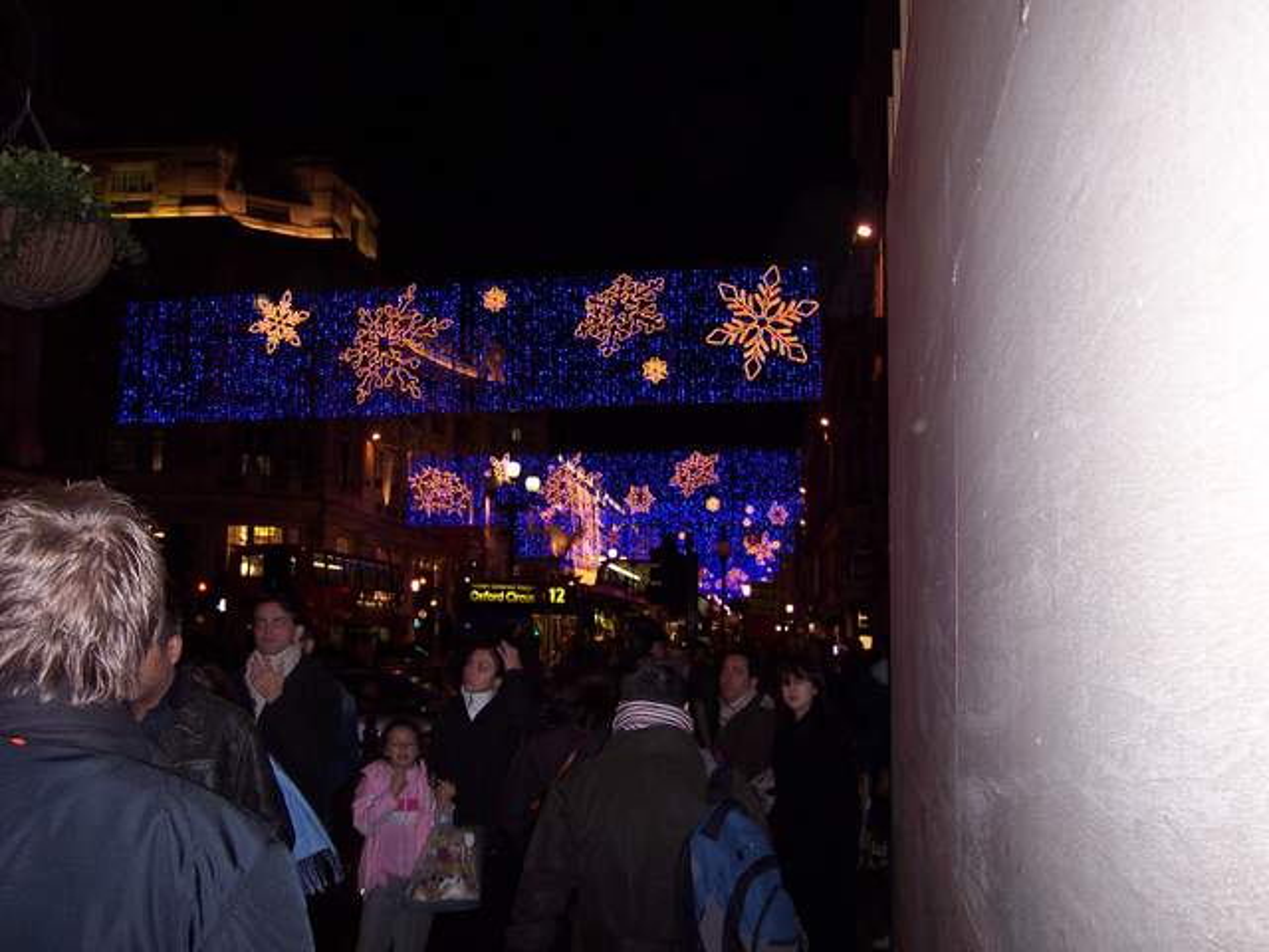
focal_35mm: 38
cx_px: 634
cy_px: 476
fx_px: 1393
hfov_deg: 49.0
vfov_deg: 37.7
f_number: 2.8
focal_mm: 8
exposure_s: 1/30
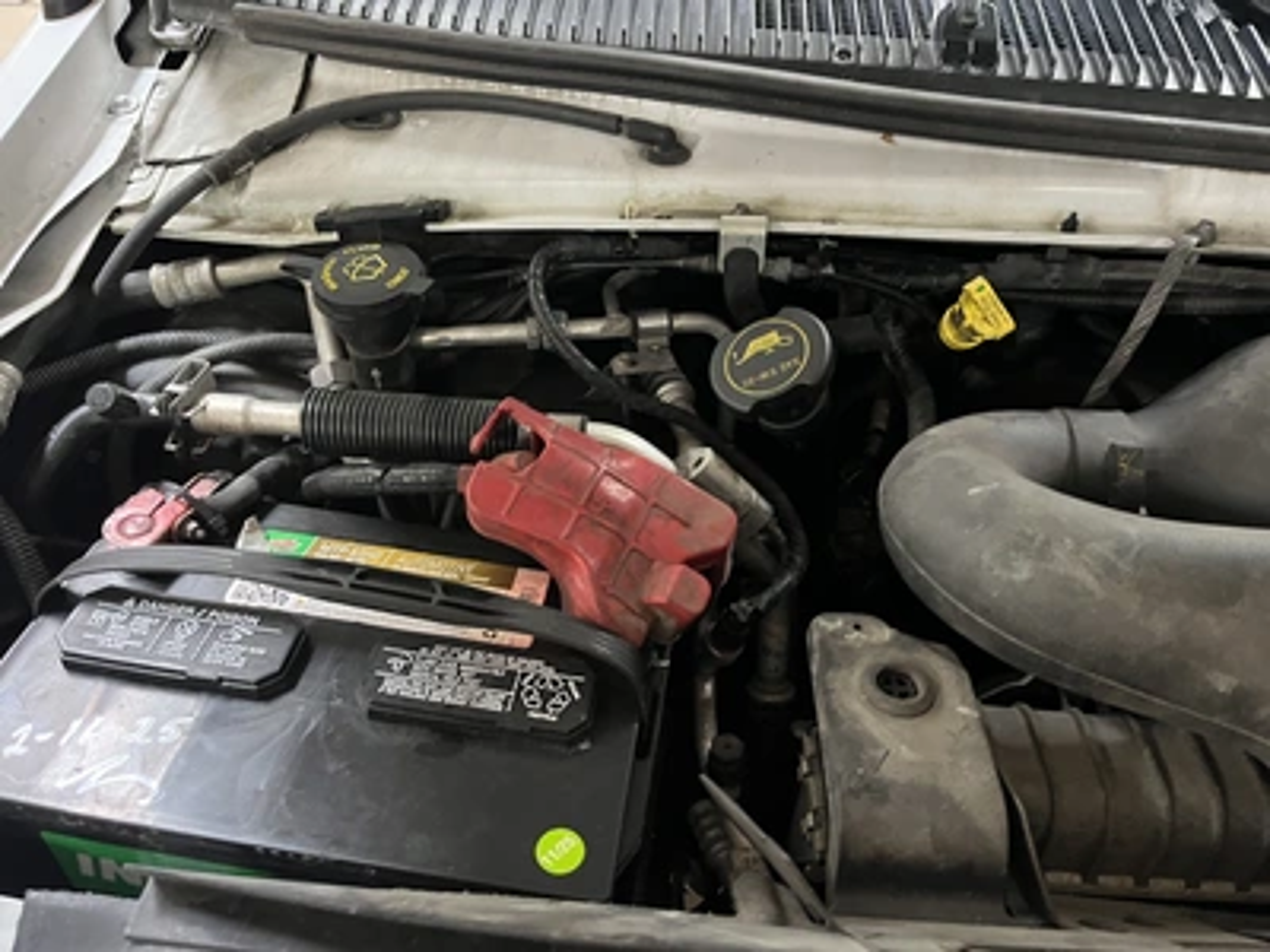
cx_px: 635
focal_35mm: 26
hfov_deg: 67.3
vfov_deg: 53.1
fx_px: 954
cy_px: 476
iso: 500
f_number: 1.6
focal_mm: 5.1
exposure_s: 1/30
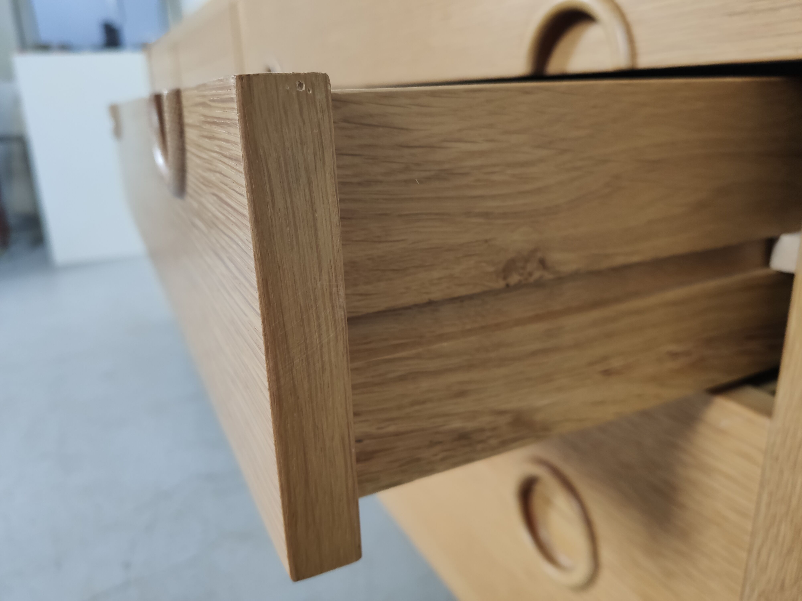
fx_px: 602
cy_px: 300
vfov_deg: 53.1
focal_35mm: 26
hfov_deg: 67.3
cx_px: 401
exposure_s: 1/100
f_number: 1.75
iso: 238
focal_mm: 4.75
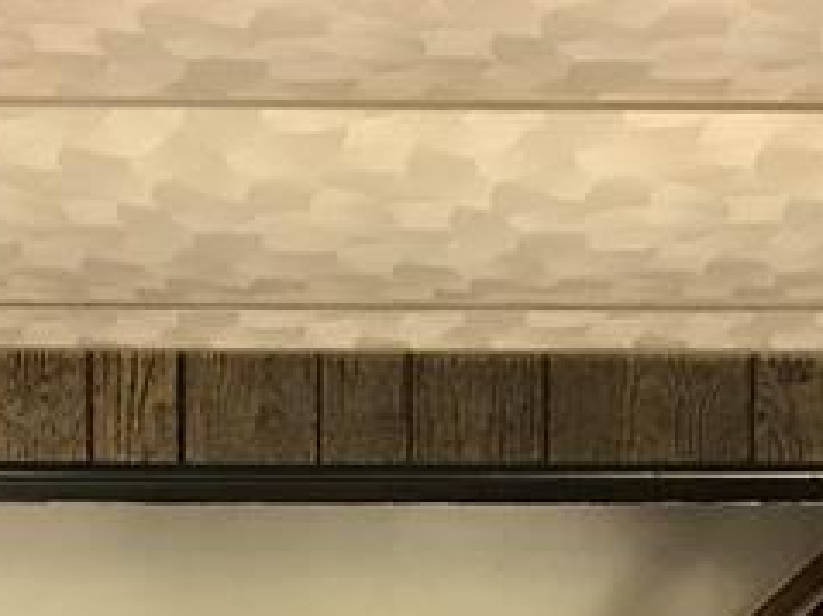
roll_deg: -0.6
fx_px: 2852
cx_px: 282
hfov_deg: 16.4
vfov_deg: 11.1
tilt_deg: -4.7
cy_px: 1266
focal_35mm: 120
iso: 50
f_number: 1.8
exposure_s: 1/15
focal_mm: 3.99
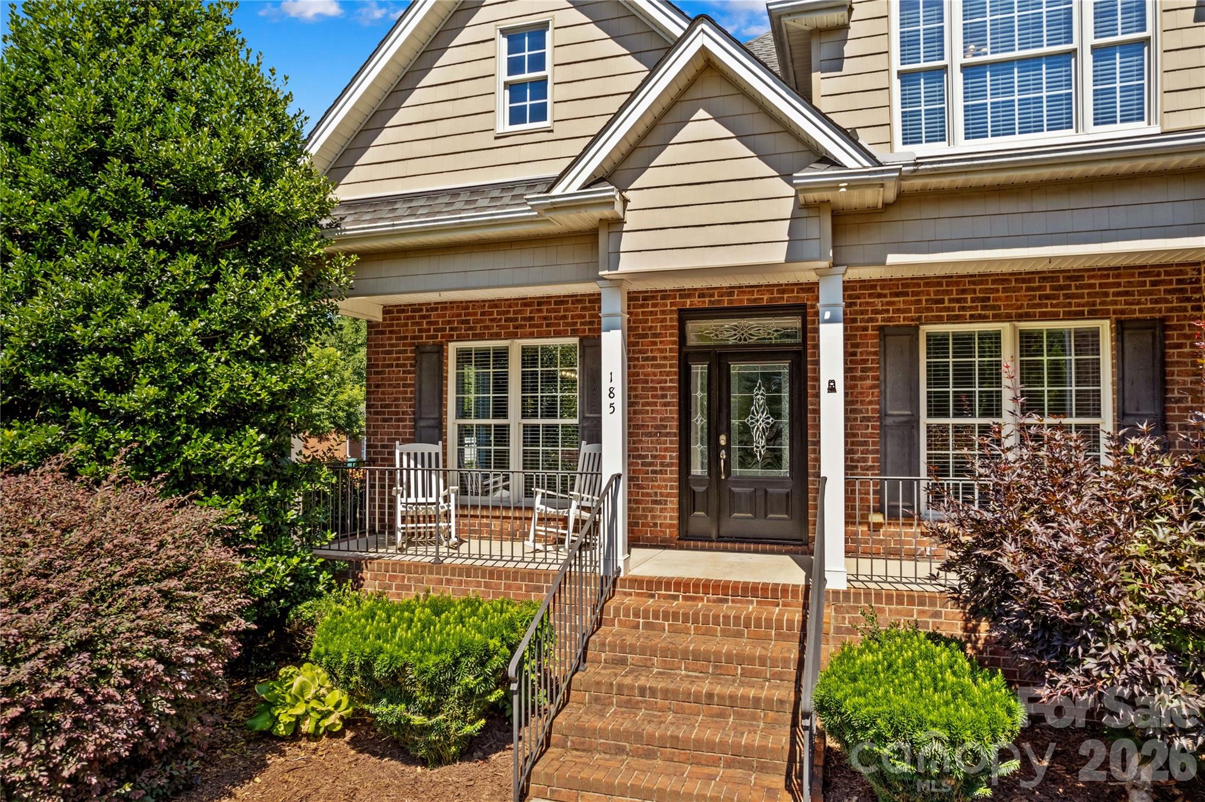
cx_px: 602
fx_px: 736
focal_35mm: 22
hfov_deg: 78.6
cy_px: 401
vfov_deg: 57.2
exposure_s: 1/800
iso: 100
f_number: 2.8
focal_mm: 8.38
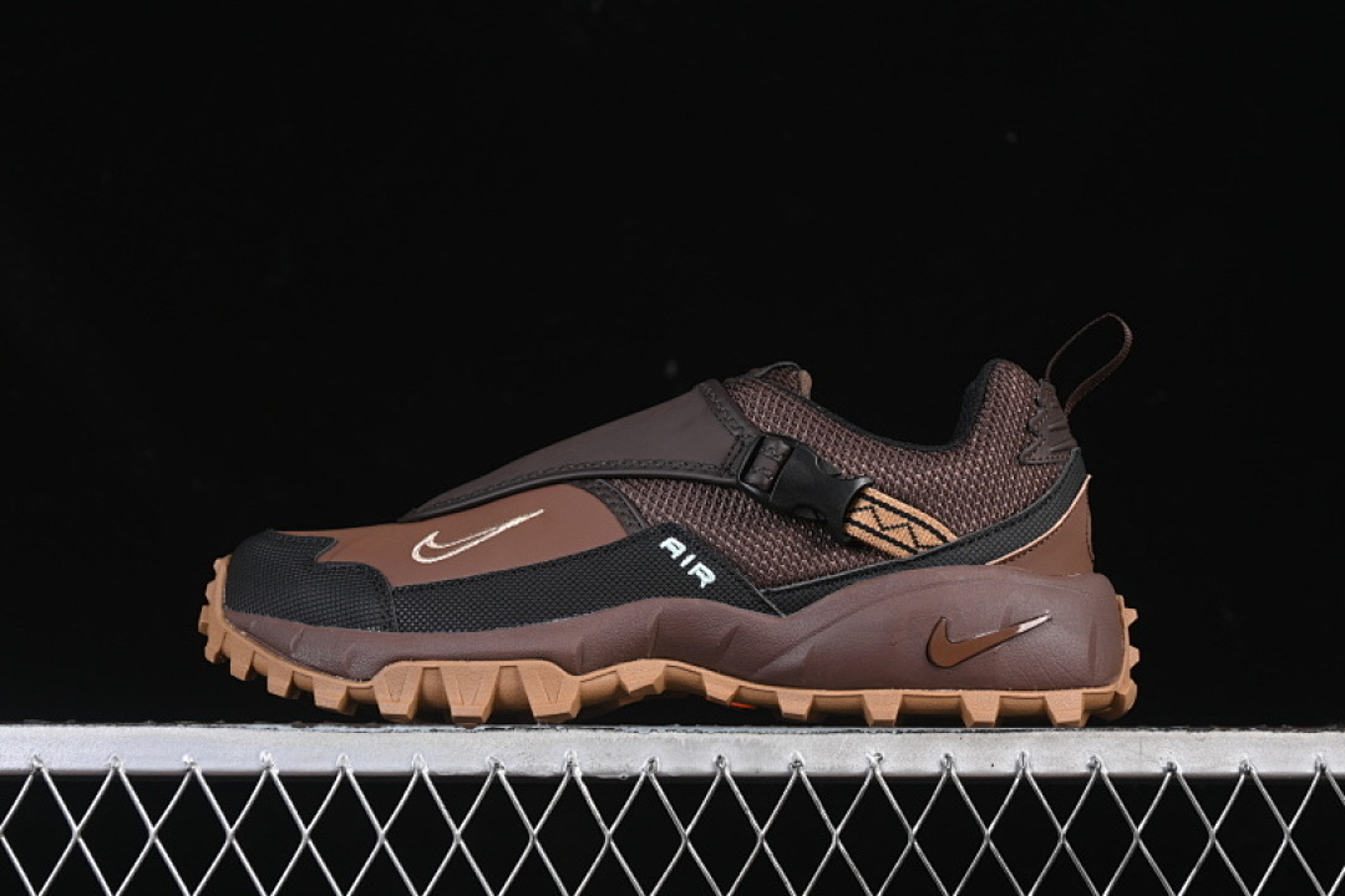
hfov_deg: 27.0
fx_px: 2802
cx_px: 672
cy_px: 448
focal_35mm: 75
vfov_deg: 18.2
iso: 160
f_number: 6.3
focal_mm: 50
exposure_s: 1/60
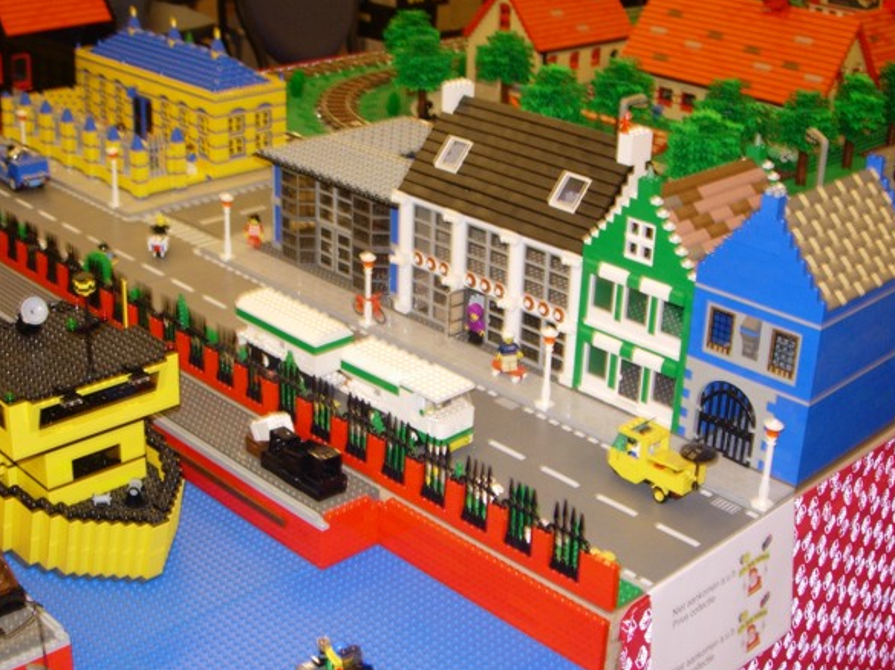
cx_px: 439
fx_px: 1344
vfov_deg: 28.0
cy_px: 330
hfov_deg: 36.8
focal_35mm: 52
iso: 79
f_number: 2.8
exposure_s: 1/8.2
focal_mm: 7.8
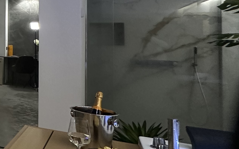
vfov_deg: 26.9
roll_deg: -0.9
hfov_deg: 27.2
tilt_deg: +1.5
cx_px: -131
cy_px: 29
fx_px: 306
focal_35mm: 47
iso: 320
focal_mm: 2.22
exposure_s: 1/92
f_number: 2.2
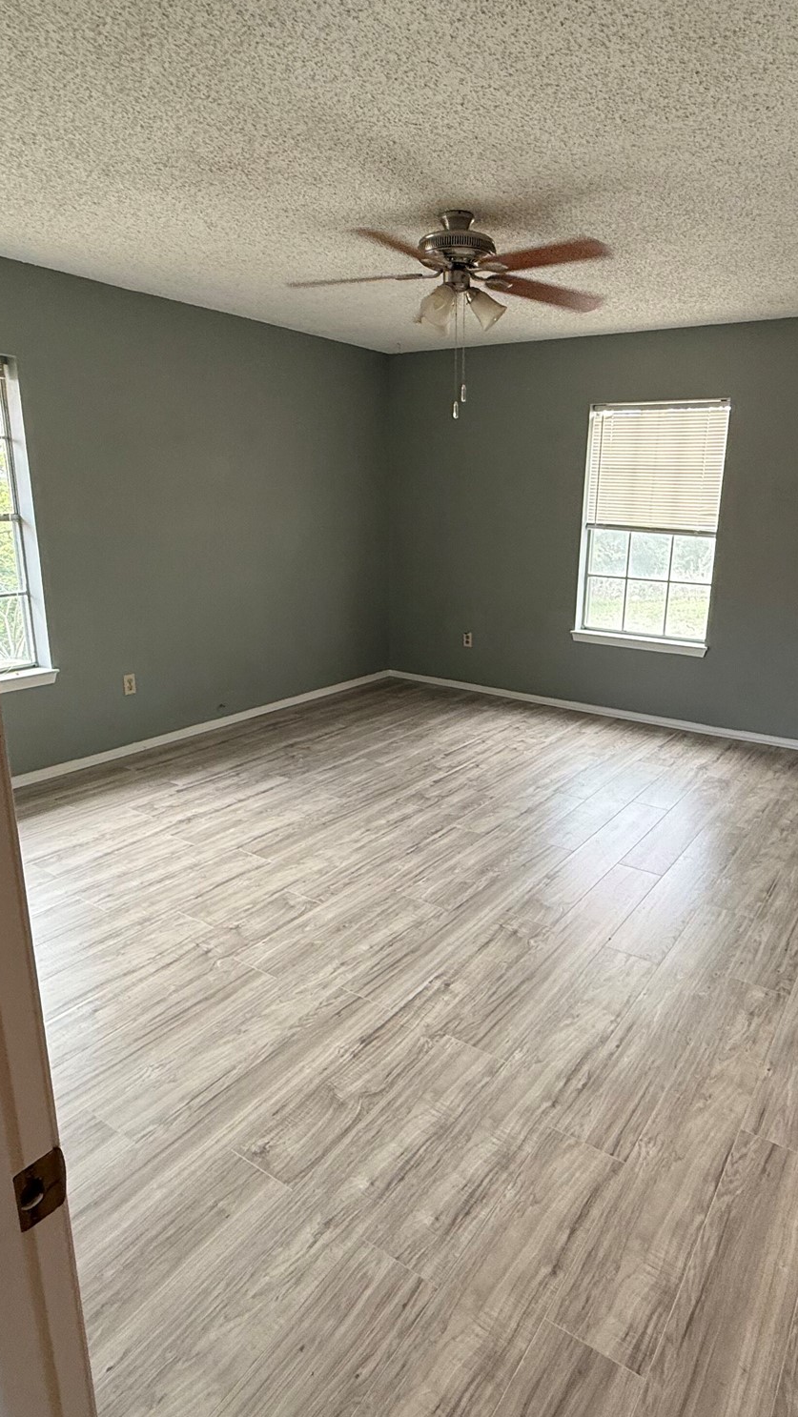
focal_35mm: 21
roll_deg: -1.0
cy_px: 710
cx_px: 465
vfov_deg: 83.8
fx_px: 790
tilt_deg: -14.1
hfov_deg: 53.4
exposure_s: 1/99
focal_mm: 2.22
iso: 160
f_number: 2.2
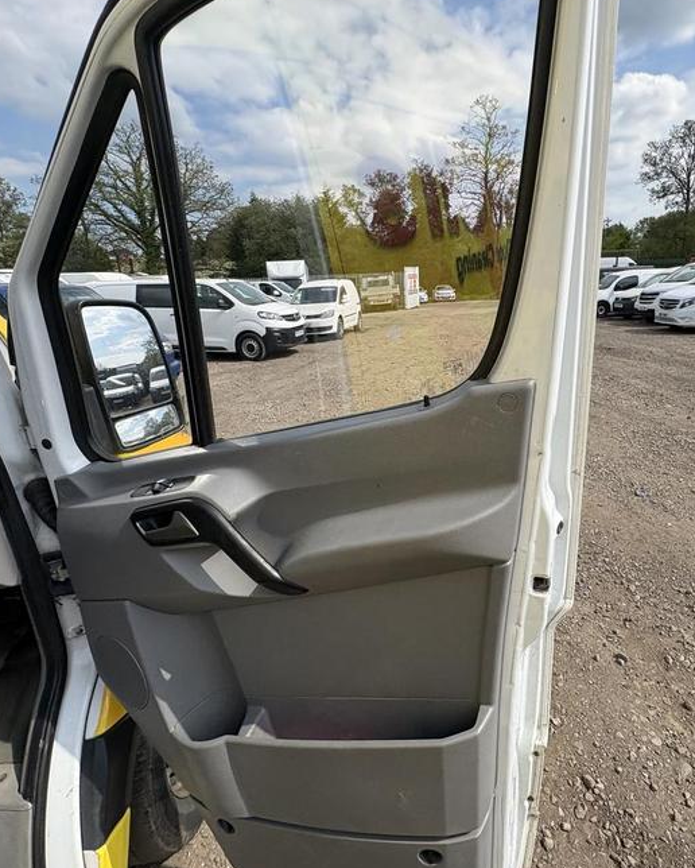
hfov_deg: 70.2
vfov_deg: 83.2
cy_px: 433
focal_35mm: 19
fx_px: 488
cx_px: 416
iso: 40
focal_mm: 2.22
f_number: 2.2
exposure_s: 1/1789
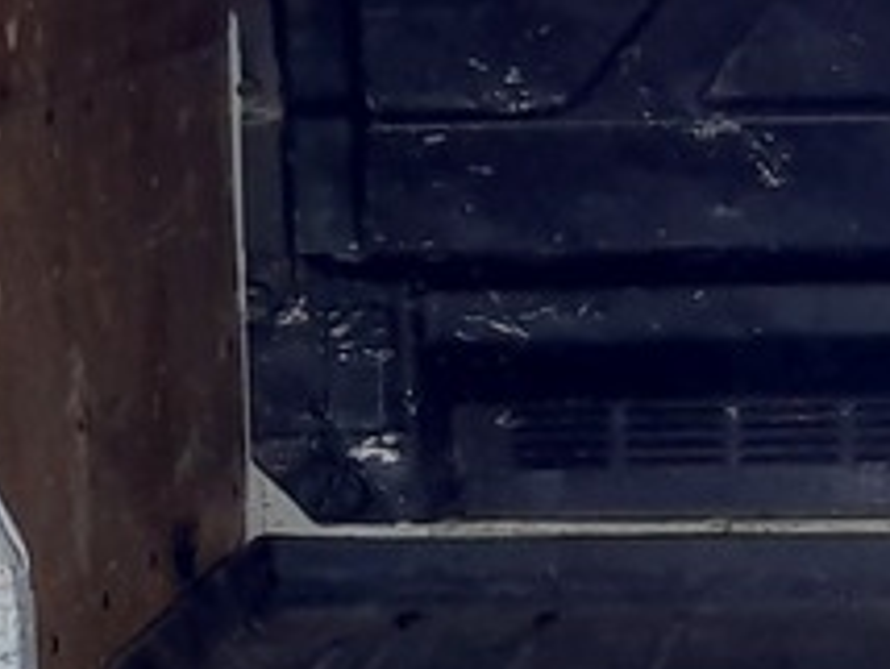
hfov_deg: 10.1
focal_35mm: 194
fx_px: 4993
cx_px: 865
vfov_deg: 7.7
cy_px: 424
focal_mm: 4
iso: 40
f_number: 1.8
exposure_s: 1/109
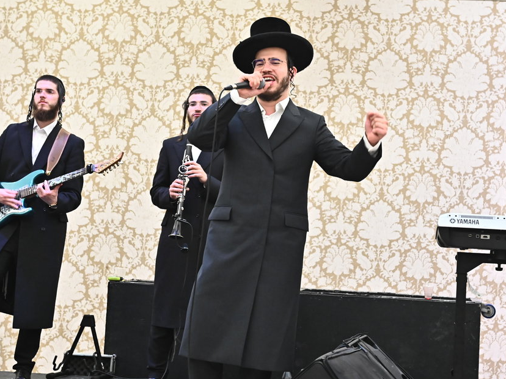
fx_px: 950
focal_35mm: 65
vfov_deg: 22.6
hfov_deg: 29.7
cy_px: 196
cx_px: 319
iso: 3200
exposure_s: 1/160
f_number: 4
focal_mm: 40
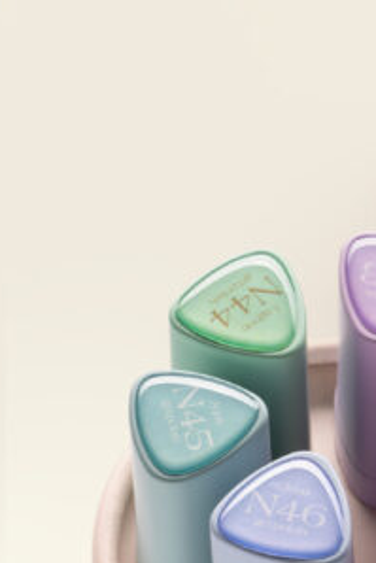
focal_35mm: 201
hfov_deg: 6.8
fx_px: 3145
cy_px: 474
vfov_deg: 10.2
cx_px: 346
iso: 100
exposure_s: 1/125
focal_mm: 105
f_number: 13
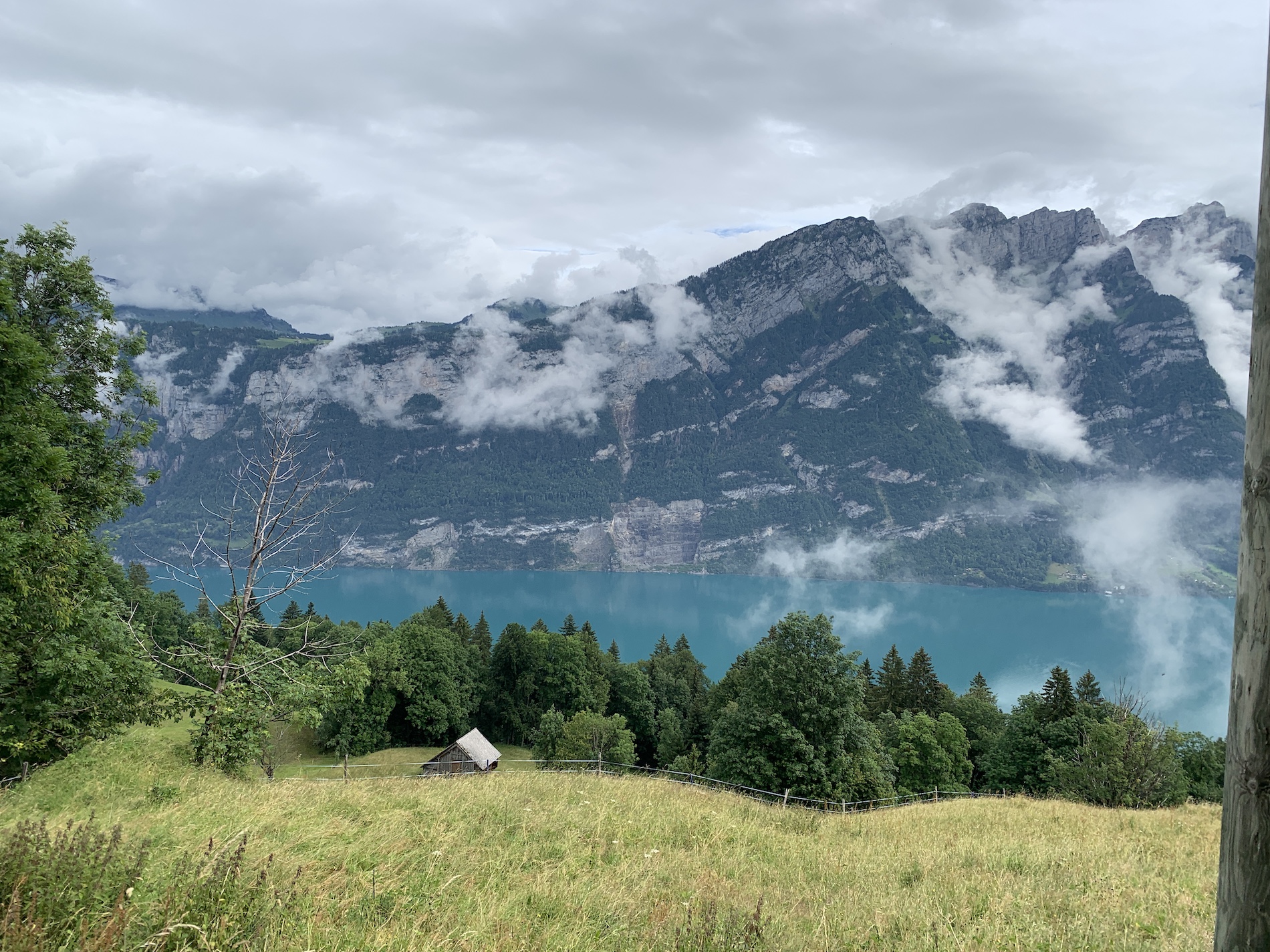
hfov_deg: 67.3
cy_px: 476
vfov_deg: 53.1
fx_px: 954
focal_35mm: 26
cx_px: 635
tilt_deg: -4.9
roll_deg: -1.5
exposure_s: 1/2033
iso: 25
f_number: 1.8
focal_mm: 4.25
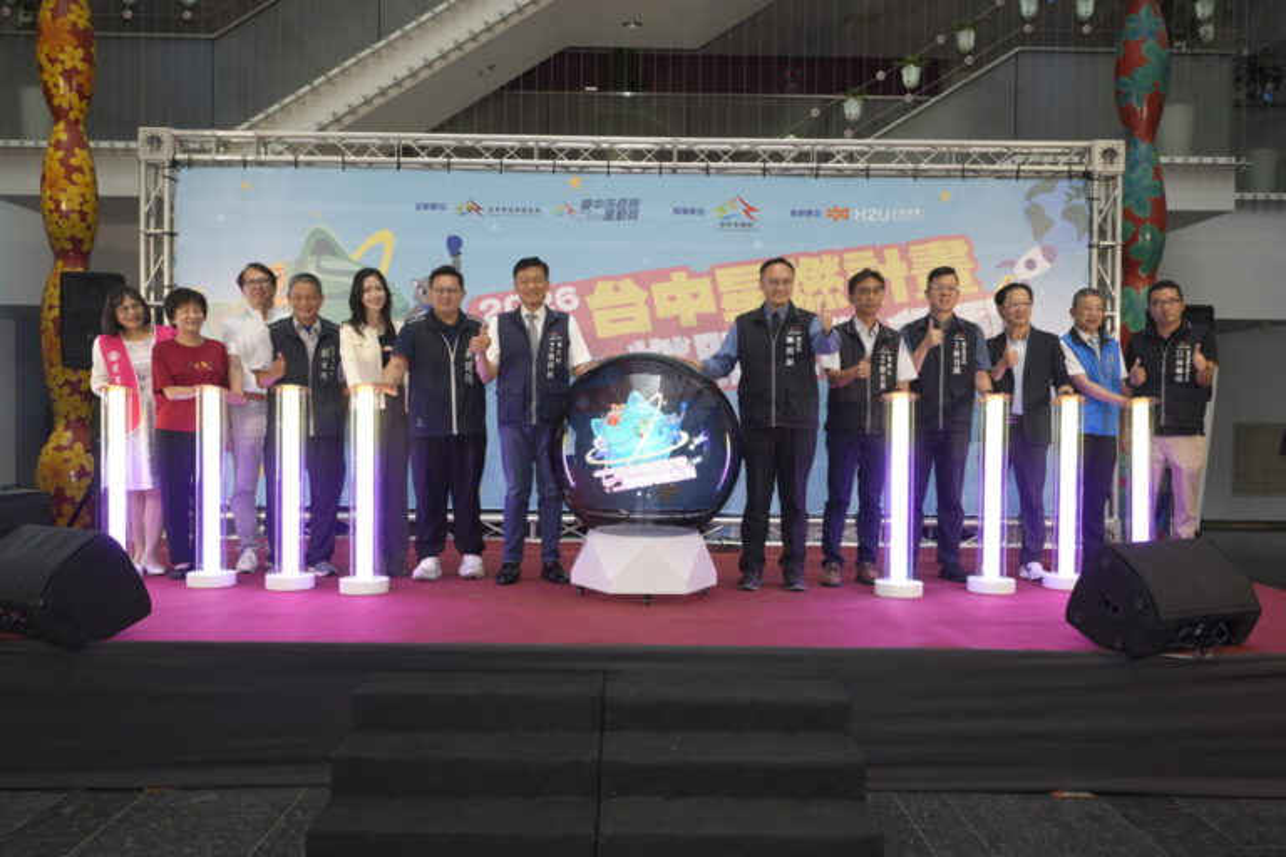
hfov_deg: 58.7
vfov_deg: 41.1
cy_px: 428
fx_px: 1143
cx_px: 643
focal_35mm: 32
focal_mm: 32
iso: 640
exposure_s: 1/25
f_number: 5.6
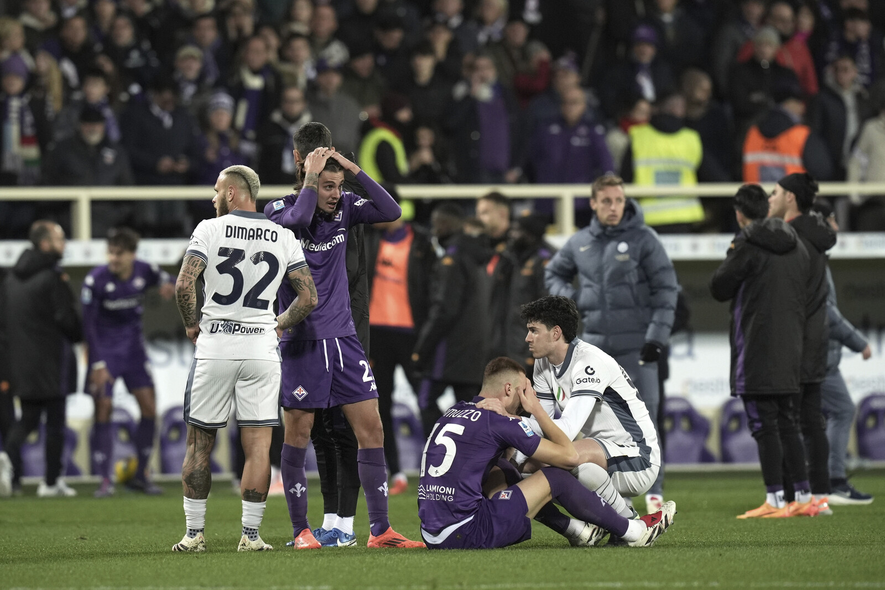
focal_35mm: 400
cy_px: 295
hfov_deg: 5.2
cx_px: 442
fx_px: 9834
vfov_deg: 3.4
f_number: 3.5
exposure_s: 1/1600
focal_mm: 400
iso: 2000
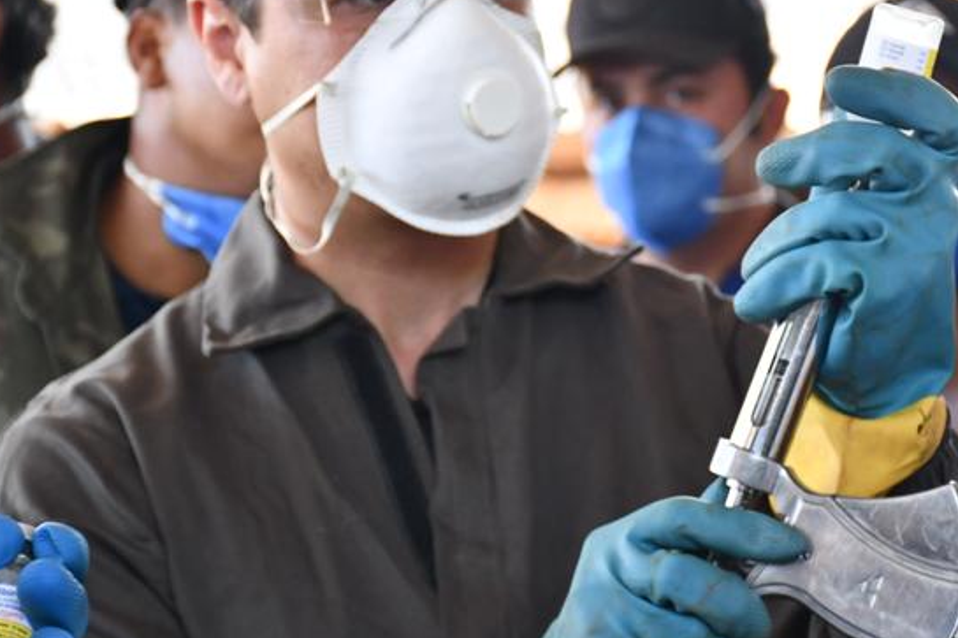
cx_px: 622
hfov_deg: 11.3
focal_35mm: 182
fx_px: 4841
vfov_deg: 7.5
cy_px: 222
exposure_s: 1/160
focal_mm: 62
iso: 1000
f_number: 5
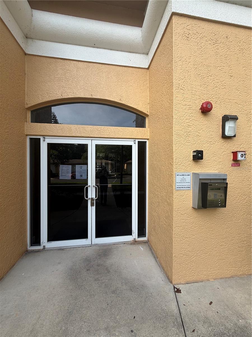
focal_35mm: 14
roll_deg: +0.1
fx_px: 136
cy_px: 168
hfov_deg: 85.7
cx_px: 126
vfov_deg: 102.1
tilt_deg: -2.7
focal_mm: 2.22
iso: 40
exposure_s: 1/231
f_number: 2.2
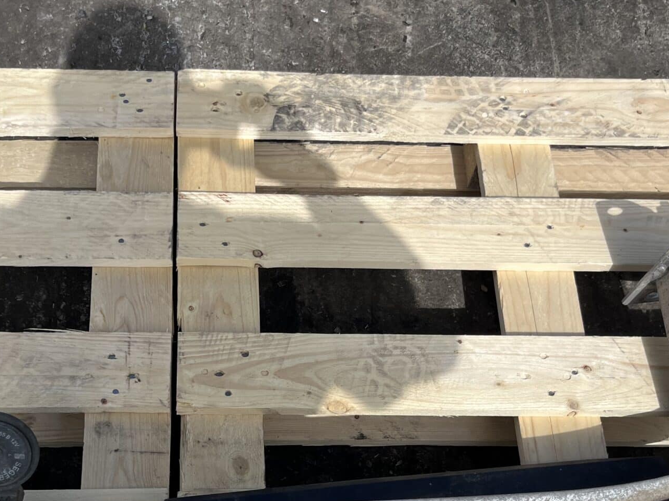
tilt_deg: -63.8
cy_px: 431
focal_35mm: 52
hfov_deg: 36.7
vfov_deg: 27.2
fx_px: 1005
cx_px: 262
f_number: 1.6
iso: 50
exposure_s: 1/4854
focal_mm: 5.1
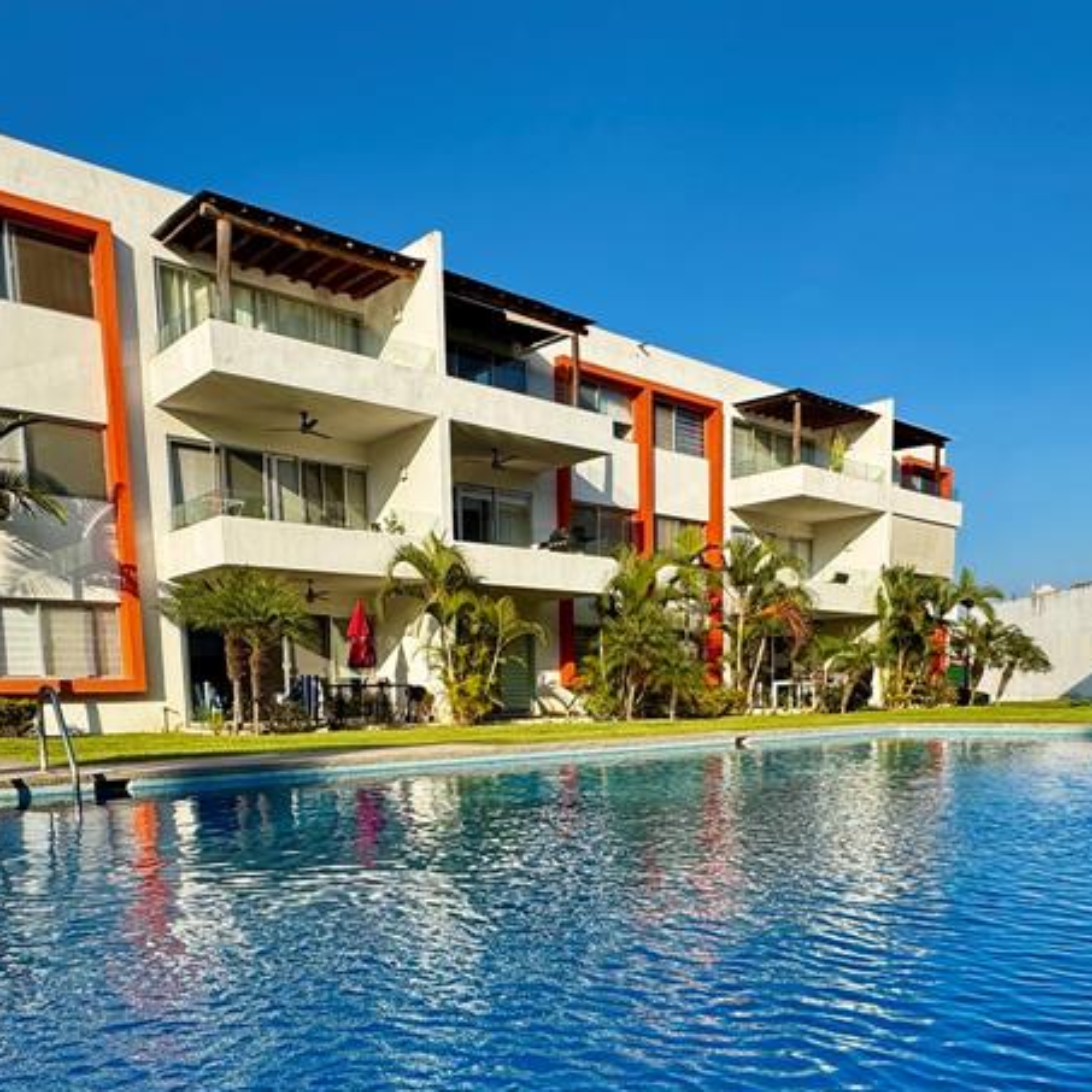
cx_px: 569
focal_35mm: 28
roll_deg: +1.2
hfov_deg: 57.3
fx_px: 999
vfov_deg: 54.4
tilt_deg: -7.8
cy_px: 829
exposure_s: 1/1880
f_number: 2.2
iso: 50
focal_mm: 2.22
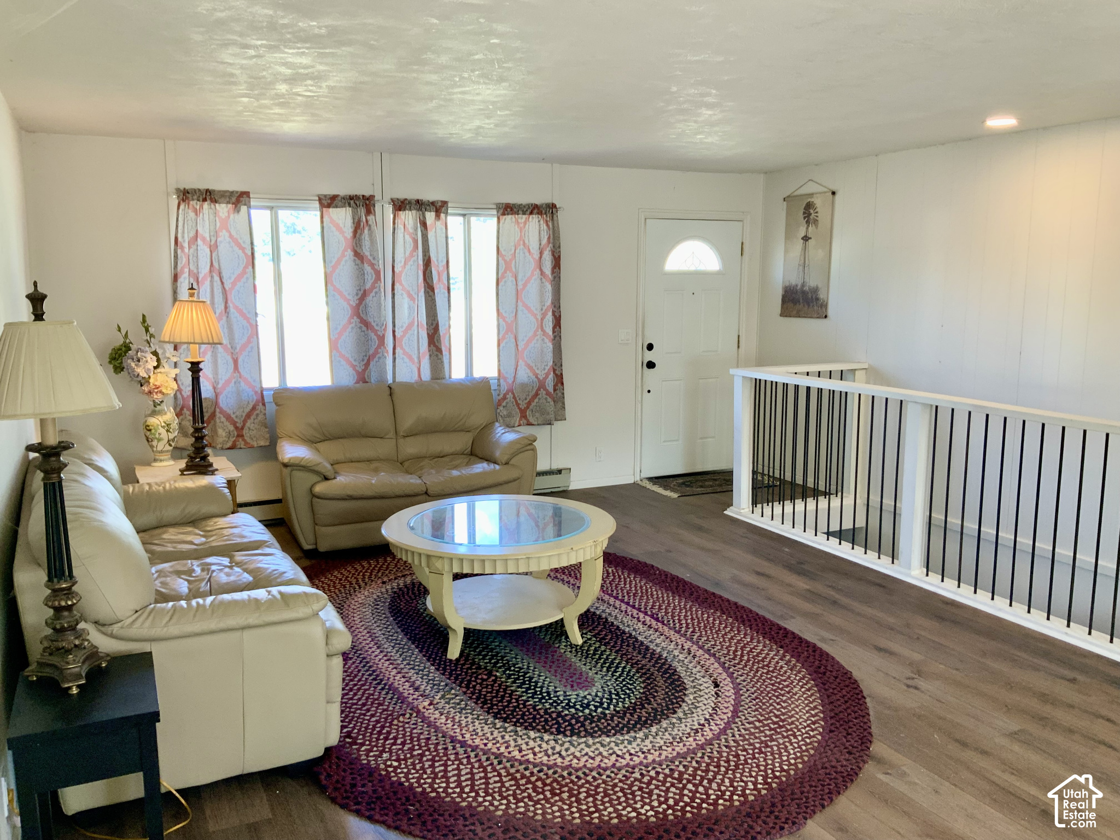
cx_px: 560
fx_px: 938
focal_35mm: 29
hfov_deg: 61.7
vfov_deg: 48.2
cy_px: 420
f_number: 1.8
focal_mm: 3
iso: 64
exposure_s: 1/60
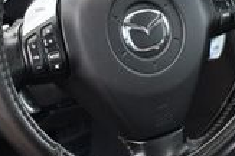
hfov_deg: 17.3
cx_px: 163
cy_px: 81
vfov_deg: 11.6
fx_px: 769
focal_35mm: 118
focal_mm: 20
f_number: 3.5
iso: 450
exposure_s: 1/250
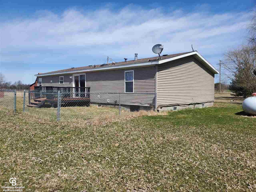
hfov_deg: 67.3
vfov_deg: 53.1
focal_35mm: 26
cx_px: 128
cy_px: 96
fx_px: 192
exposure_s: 1/1988
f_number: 2.4
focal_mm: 4.3
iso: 50
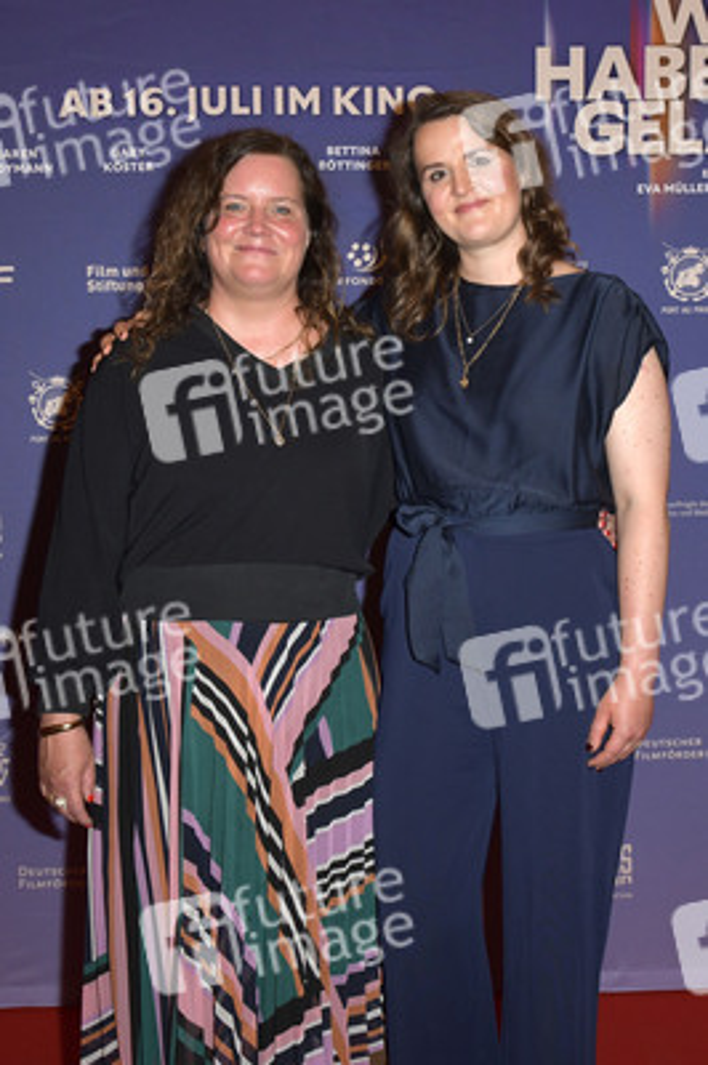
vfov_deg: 60.3
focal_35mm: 31
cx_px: 354
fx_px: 916
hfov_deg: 42.3
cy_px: 532
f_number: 5.6
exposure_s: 1/200
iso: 640
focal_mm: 31
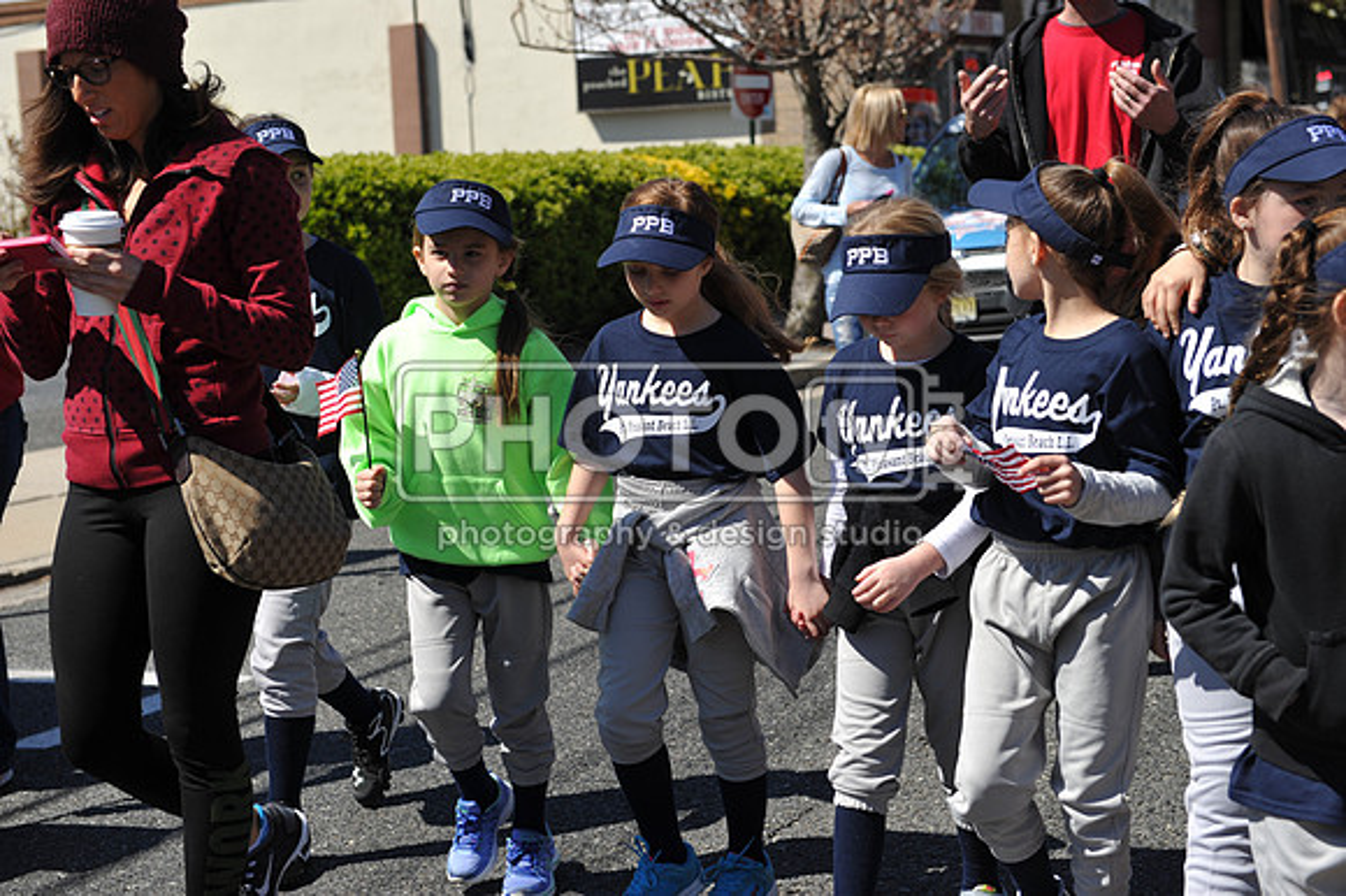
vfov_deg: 19.4
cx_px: 673
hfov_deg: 28.9
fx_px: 2616
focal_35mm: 70
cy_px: 448
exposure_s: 1/1000
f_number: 5
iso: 200
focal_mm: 70
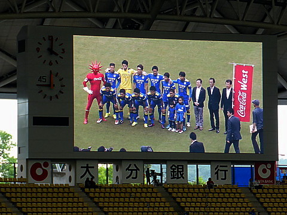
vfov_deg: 9.6
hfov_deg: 12.8
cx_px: 144
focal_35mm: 154
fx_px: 1277
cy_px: 108
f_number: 5.4
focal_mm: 27.6
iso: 400
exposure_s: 1/250
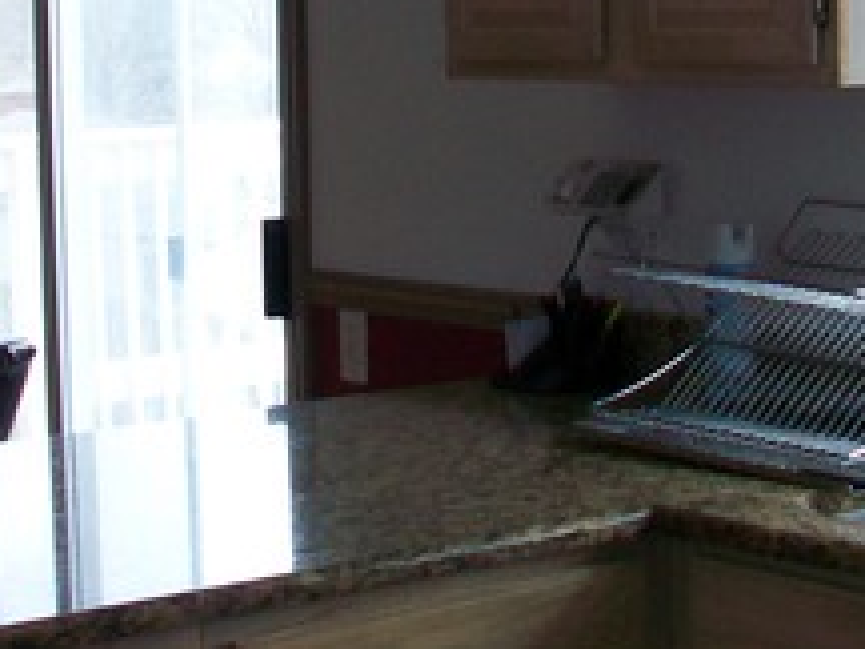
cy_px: 385
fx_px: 2374
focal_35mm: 95
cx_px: 529
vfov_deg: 15.6
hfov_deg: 20.6
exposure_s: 1/100
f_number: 2.8
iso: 64
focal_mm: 5.7
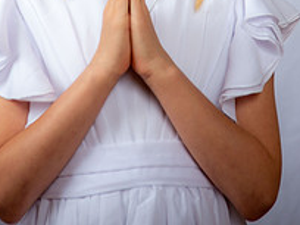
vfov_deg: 6.4
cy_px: -56
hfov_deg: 8.5
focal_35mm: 232
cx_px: 122
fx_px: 2011
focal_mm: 85
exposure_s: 1/200
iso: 250
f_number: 6.3
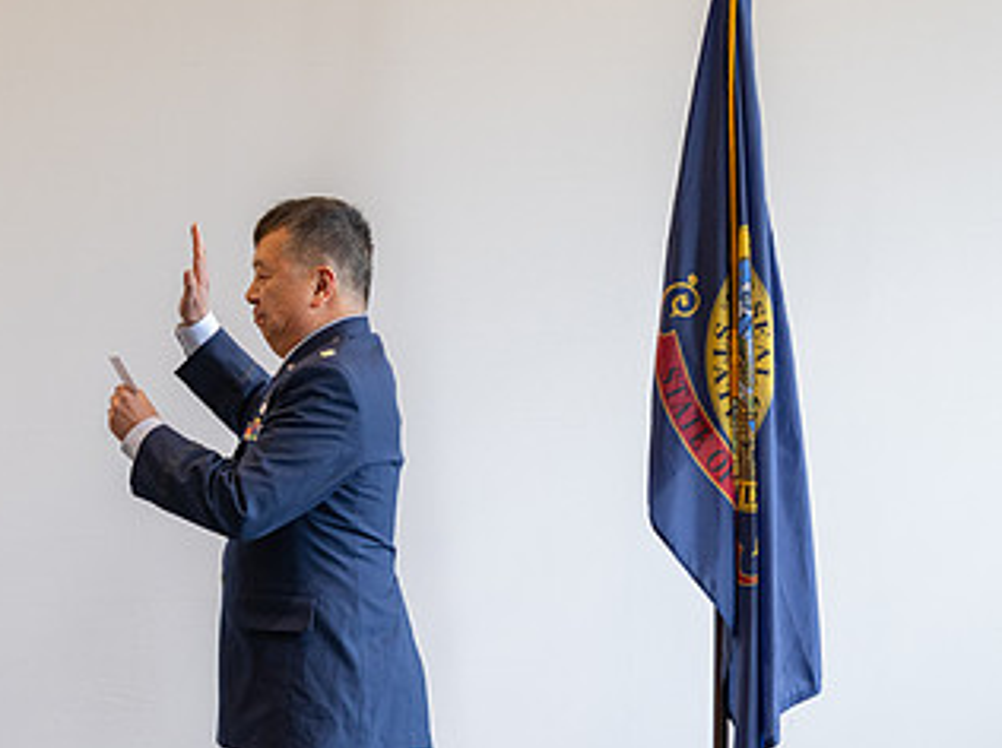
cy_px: 428
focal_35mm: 141
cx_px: 197
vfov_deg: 10.5
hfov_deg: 13.9
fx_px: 4075
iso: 500
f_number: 2.8
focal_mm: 70
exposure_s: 1/200
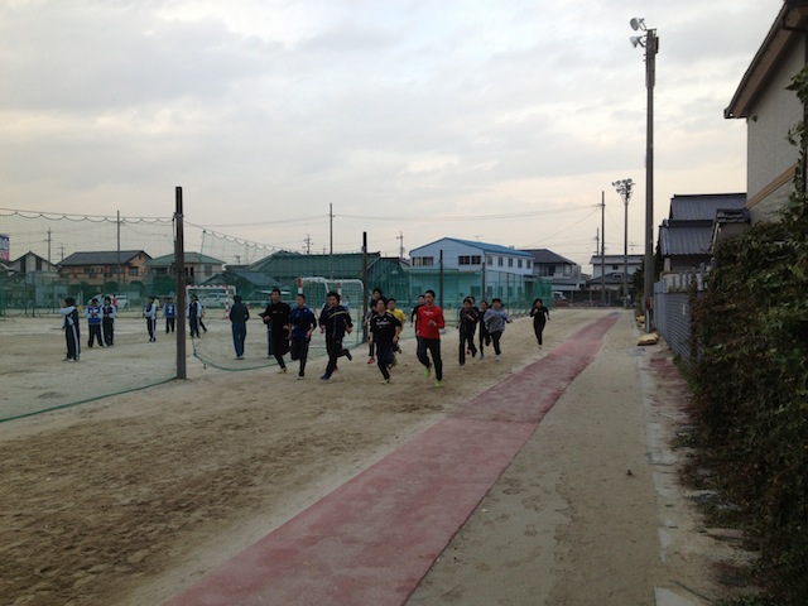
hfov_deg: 52.6
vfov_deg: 40.7
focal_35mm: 35
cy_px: 303
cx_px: 404
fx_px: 817
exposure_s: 1/188
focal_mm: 4.28
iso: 50
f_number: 2.4
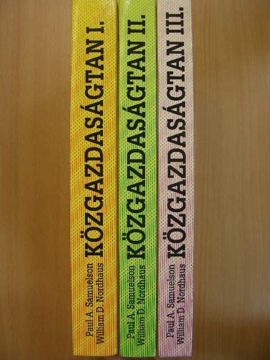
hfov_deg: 37.7
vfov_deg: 49.0
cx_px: 135
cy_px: 180
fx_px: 395
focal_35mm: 38
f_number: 3.5
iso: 115
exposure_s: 1/30
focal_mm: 6.3
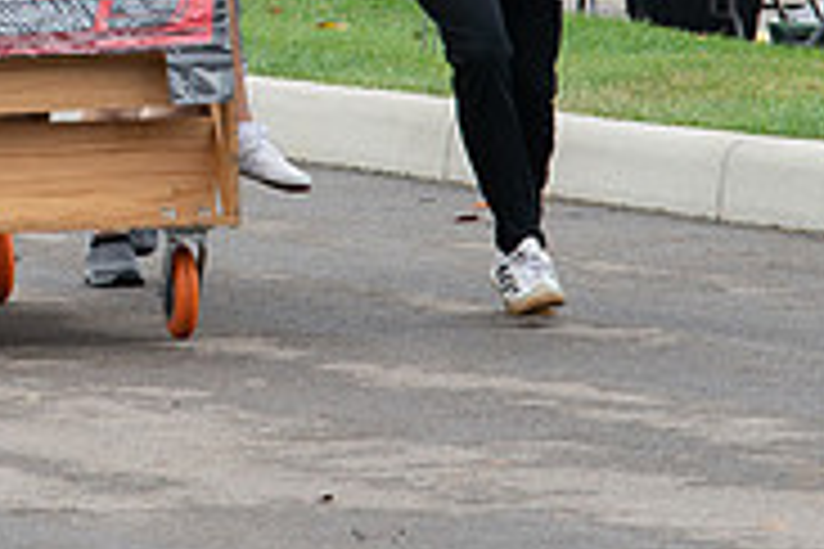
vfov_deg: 1.8
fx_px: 17326
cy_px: -311
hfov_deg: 2.7
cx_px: -91
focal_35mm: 757
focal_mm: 200
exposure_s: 1/250
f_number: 10
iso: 640
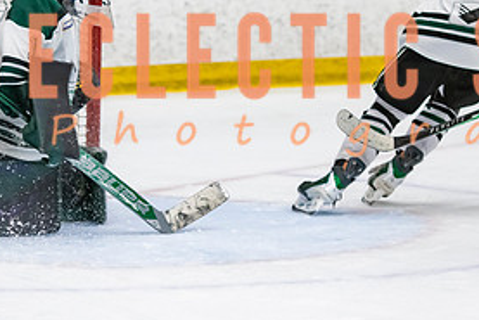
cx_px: 100
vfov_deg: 4.5
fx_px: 4060
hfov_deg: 6.7
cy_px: 108
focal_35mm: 305
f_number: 3.2
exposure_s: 1/640
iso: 2000
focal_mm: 112
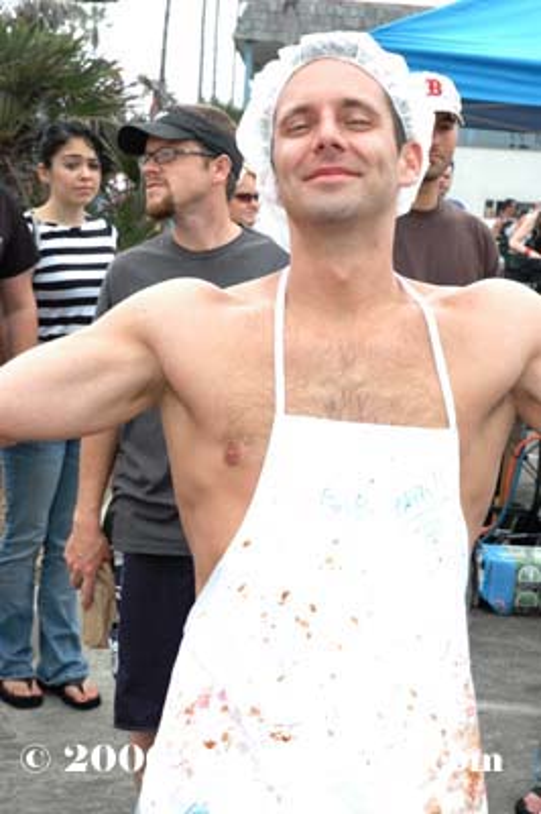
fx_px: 1626
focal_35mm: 72
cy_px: 407
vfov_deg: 28.1
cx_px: 270
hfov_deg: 18.9
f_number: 8
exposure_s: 1/320
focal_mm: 48
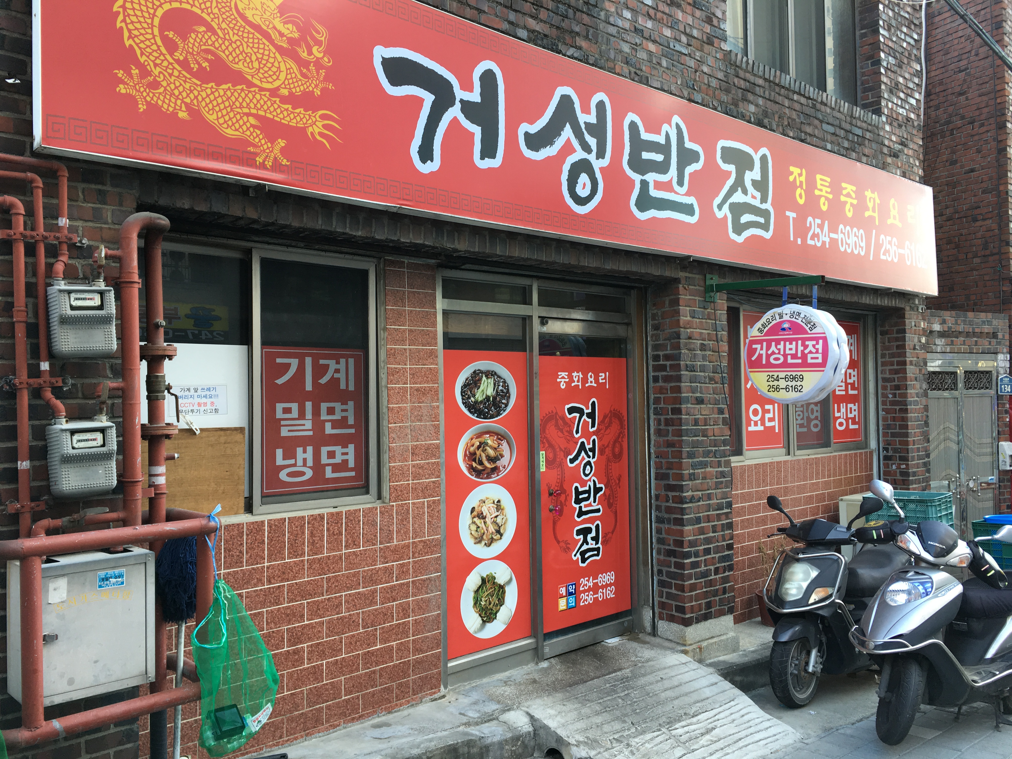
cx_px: 506
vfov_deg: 48.2
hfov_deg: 61.7
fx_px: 848
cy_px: 380
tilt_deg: +0.8
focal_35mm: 29
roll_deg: +0.8
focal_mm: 4.15
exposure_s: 1/60
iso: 32
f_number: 2.2
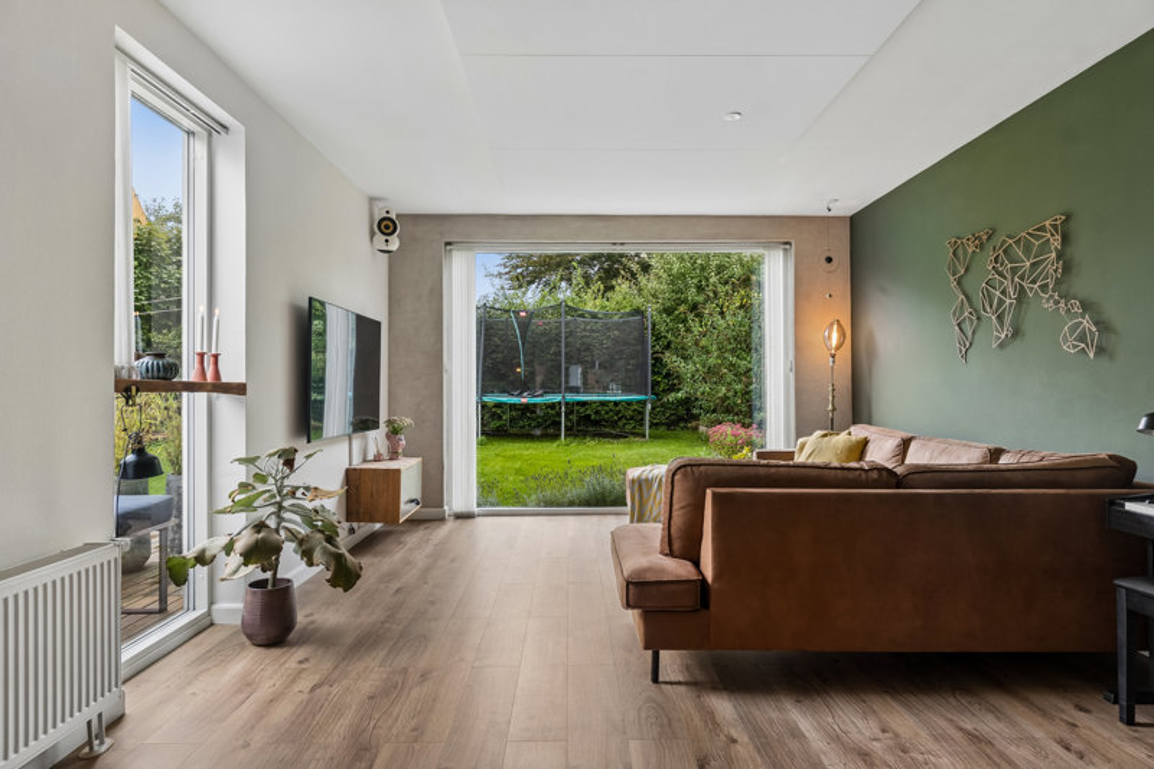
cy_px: 384
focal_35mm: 23
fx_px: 745
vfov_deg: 54.6
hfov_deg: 75.5
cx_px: 577
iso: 200
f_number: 8
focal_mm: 15.5
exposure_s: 1/5
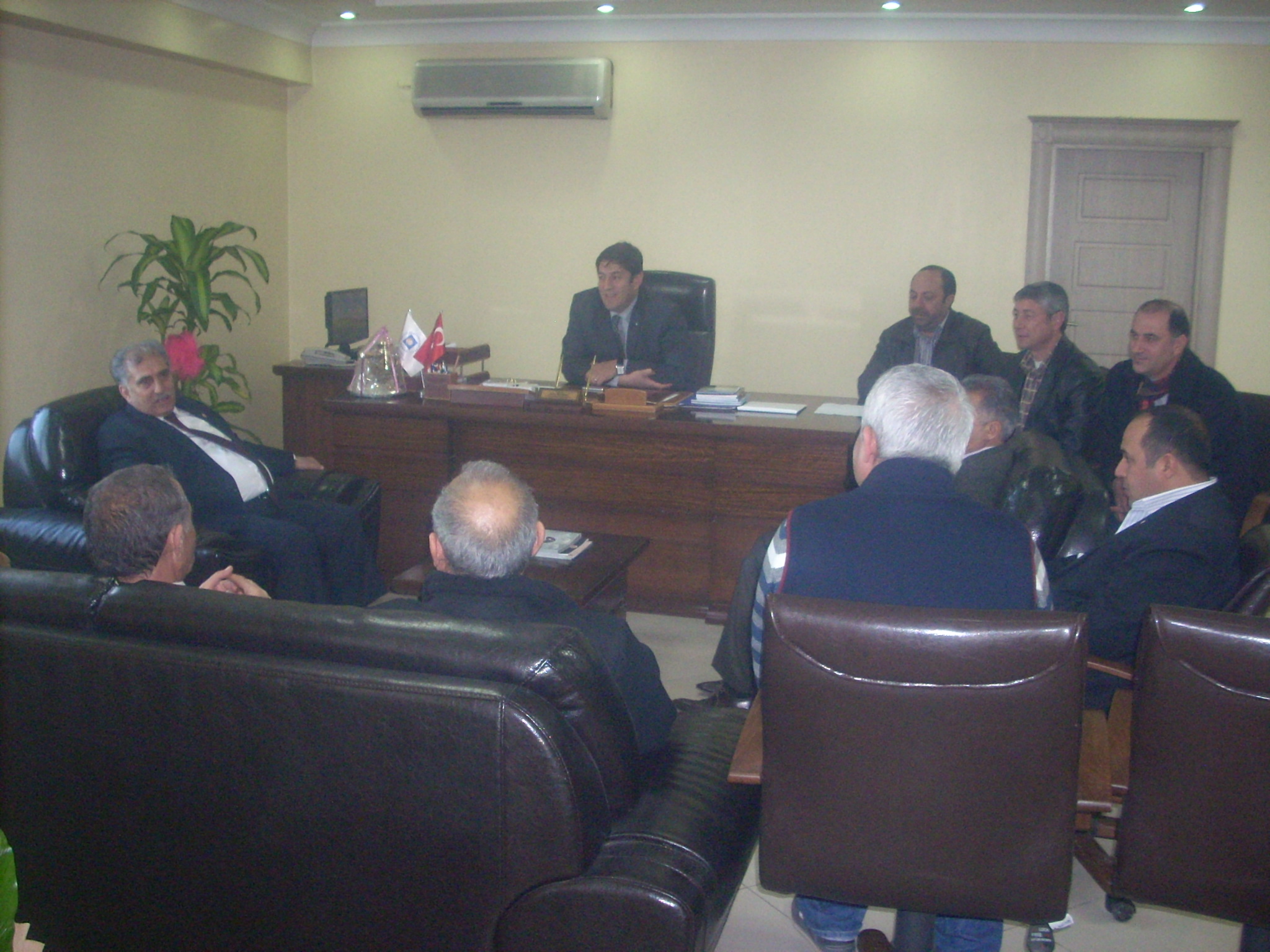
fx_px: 1357
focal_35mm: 37
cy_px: 476
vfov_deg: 38.7
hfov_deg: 50.1
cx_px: 635
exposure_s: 1/60
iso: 400
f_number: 2.8
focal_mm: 6.2
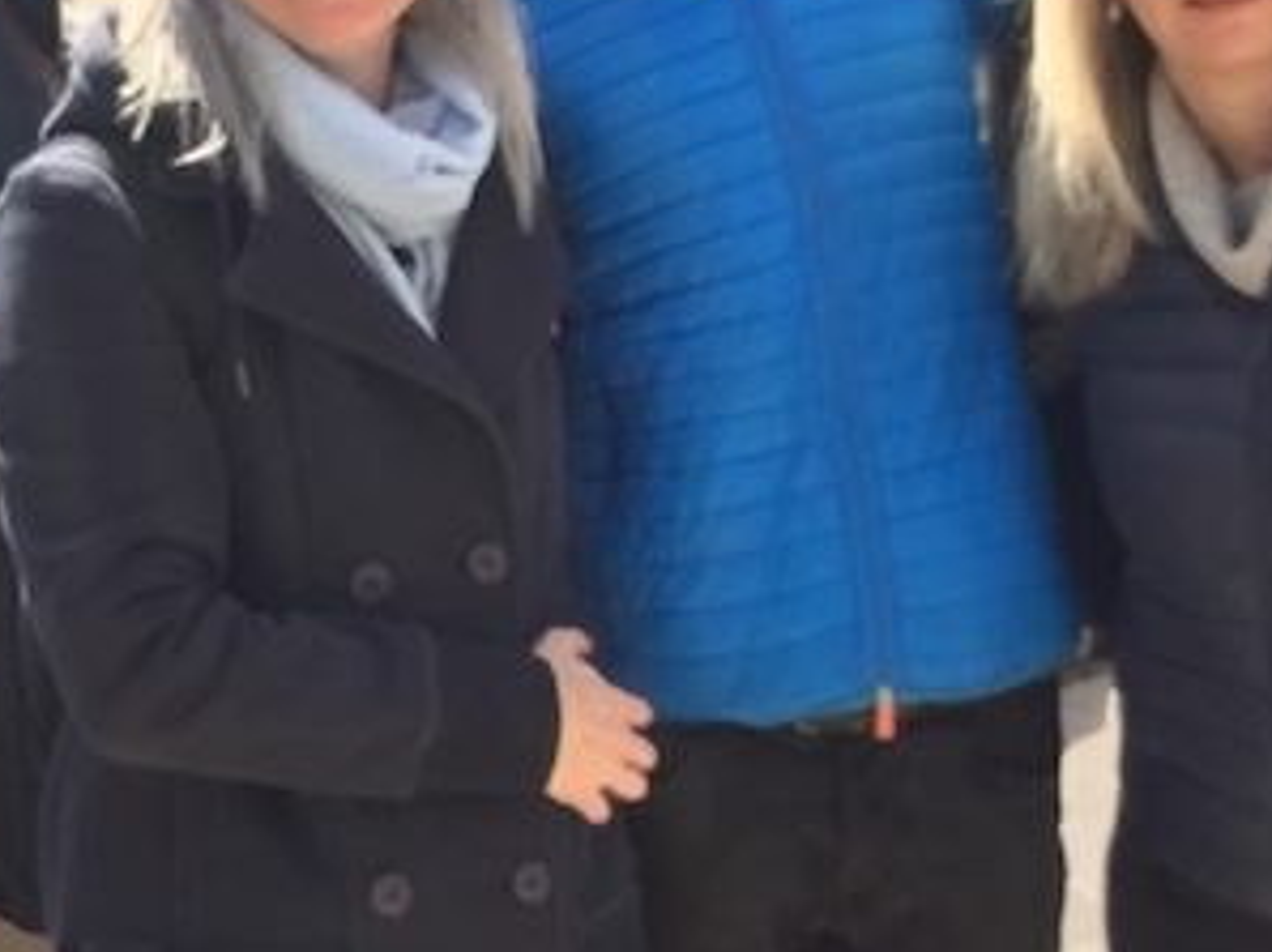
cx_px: 516
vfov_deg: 11.8
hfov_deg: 15.8
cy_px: 354
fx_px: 4590
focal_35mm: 125
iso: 32
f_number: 2.2
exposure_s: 1/670
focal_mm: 2.65
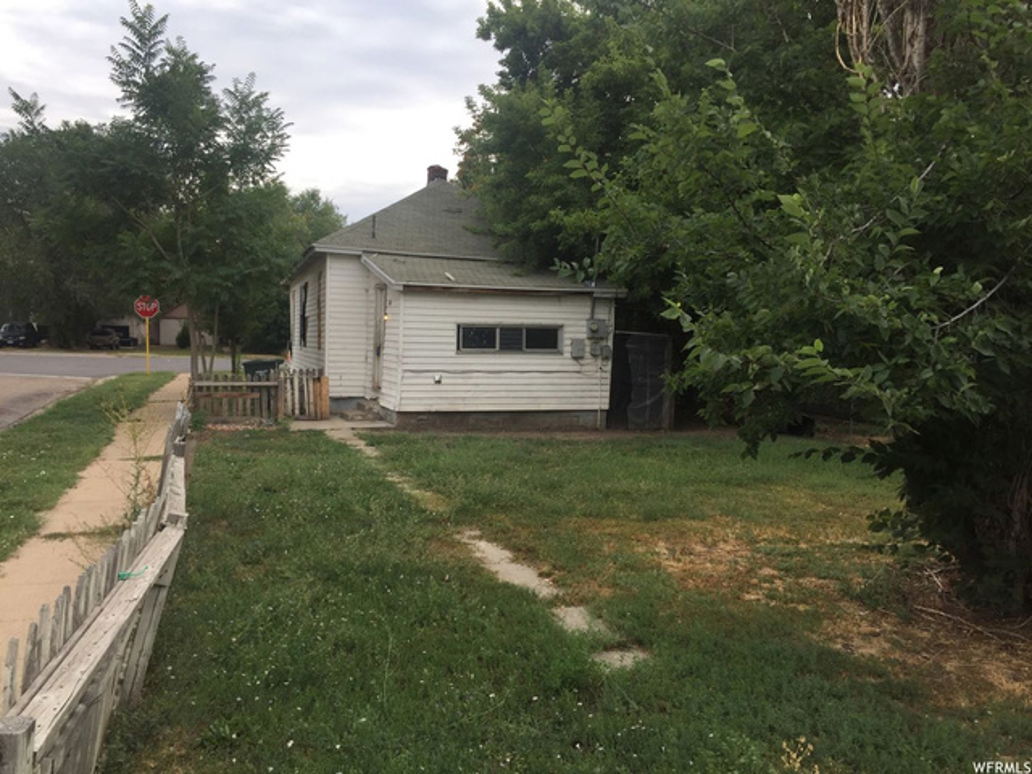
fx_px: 865
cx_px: 516
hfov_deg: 61.7
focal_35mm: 29
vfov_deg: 48.2
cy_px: 387
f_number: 2.2
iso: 32
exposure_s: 1/1014
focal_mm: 4.15
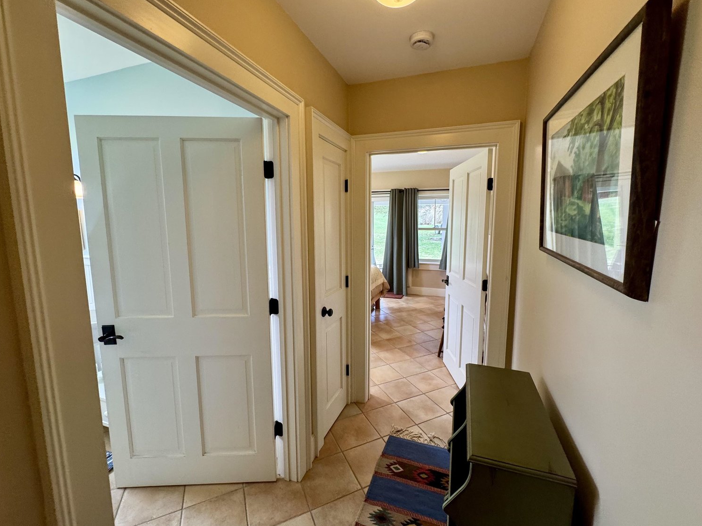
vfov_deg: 81.7
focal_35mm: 15
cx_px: 362
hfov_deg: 98.1
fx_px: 304
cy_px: 257
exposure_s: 1/120
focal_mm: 2.22
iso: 160
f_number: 2.2
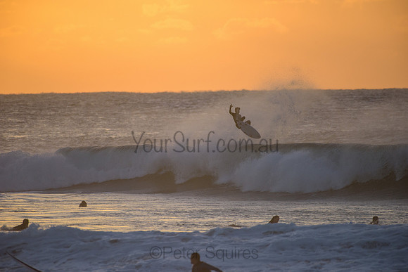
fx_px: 5668
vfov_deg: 2.8
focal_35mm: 500
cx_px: 204
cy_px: 136
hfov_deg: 4.1
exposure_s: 1/2500
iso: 800
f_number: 5.6
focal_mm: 500
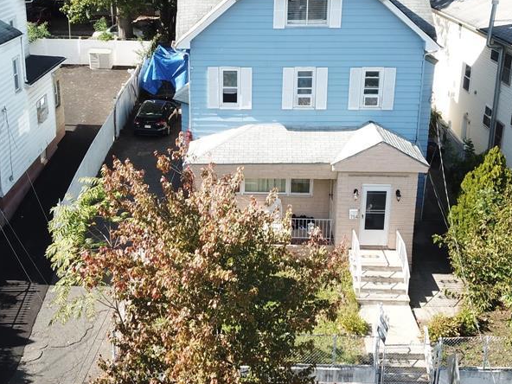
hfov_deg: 42.1
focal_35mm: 45
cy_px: 129
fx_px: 666
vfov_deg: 31.9
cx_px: 245
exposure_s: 1/513
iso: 100
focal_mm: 4.73
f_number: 2.2
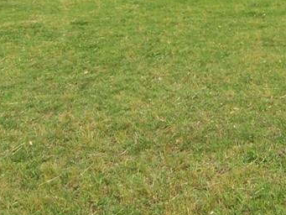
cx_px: 273
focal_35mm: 69
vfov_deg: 19.5
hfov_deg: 26.9
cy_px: -71
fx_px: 570
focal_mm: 3.8
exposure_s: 1/320
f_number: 5.6
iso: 64
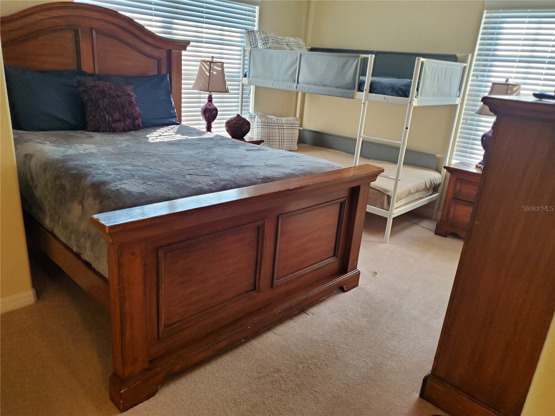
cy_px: 208
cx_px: 278
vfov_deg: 53.1
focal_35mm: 26
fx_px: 417
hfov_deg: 67.3
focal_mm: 4.3
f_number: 1.5
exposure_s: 1/120
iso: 250
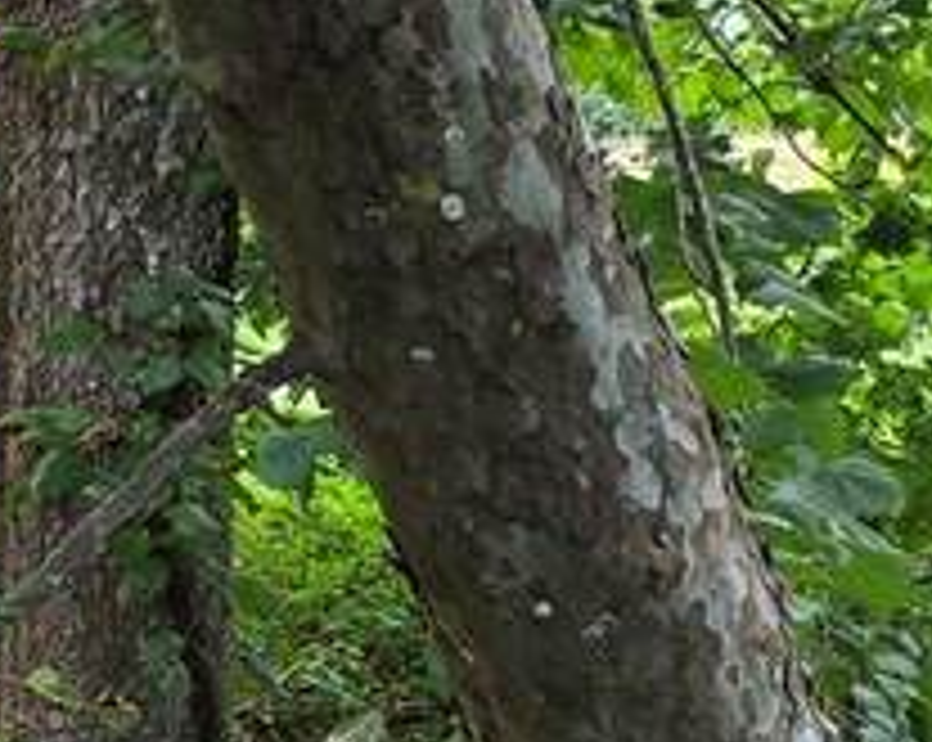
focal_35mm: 139
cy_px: 913
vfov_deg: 10.9
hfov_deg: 10.3
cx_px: -1796
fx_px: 3829
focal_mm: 5.4
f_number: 1.8
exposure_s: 1/180
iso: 50
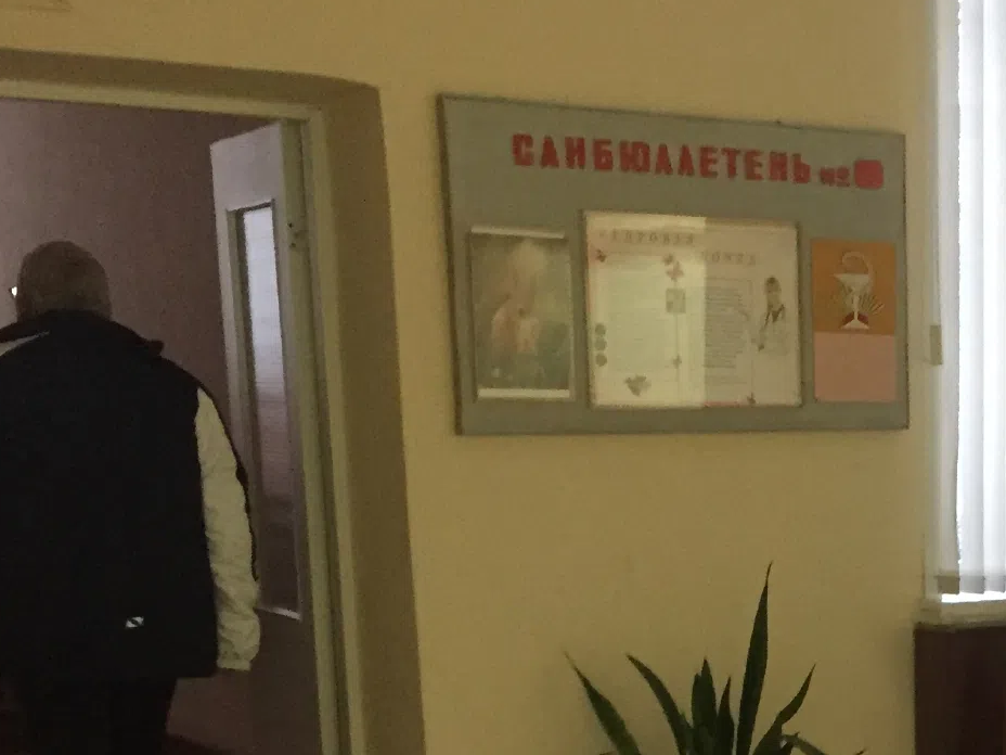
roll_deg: +1.5
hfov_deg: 24.7
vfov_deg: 18.8
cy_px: 863
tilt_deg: -9.1
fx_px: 2180
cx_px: 1024
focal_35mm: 75
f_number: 2.2
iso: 250
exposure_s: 1/17
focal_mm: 4.15
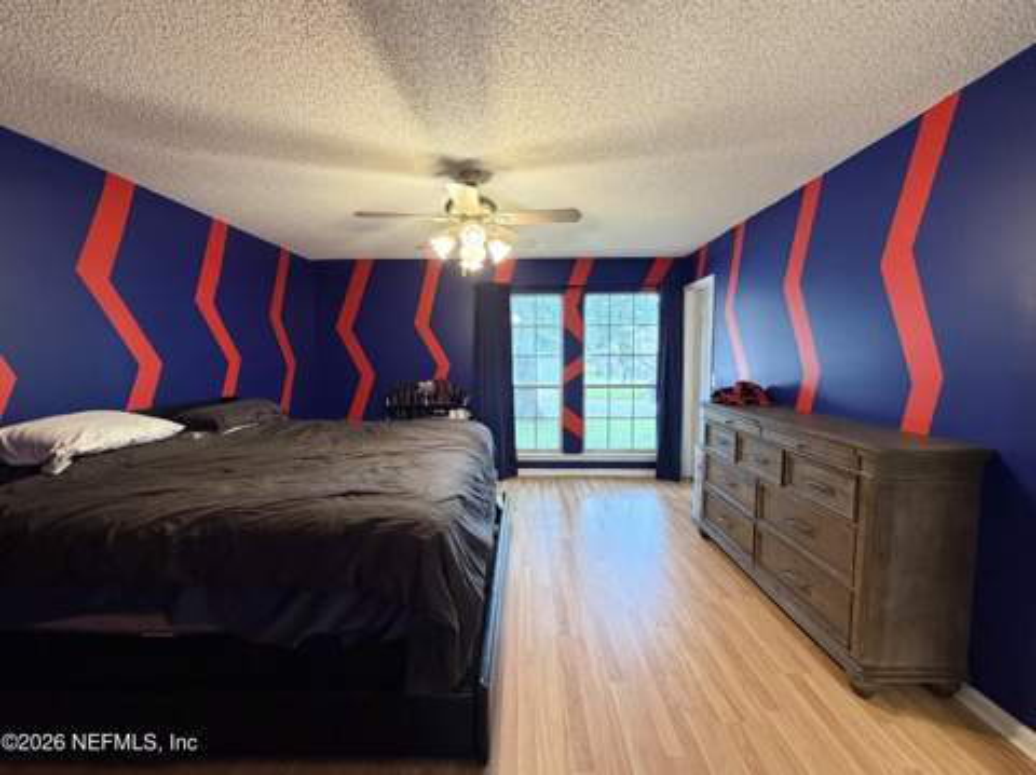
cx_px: 518
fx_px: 419
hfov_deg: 102.1
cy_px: 388
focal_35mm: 14
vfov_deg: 85.6
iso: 400
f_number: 2.2
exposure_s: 1/60
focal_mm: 2.22
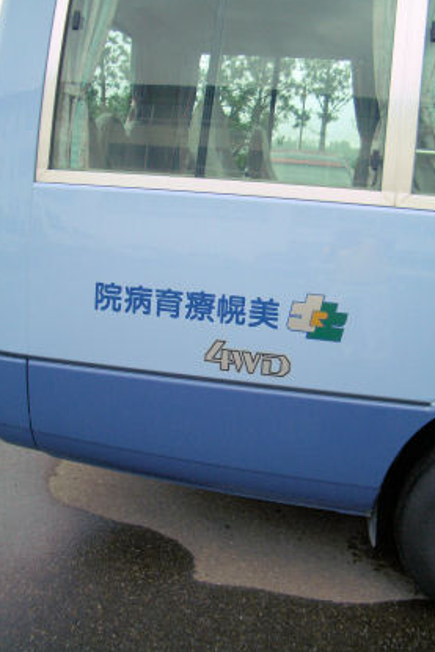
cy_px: 324
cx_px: 218
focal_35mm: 37
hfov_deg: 36.0
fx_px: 670
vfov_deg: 51.9
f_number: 2.6
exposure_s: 1/400
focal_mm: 5.8
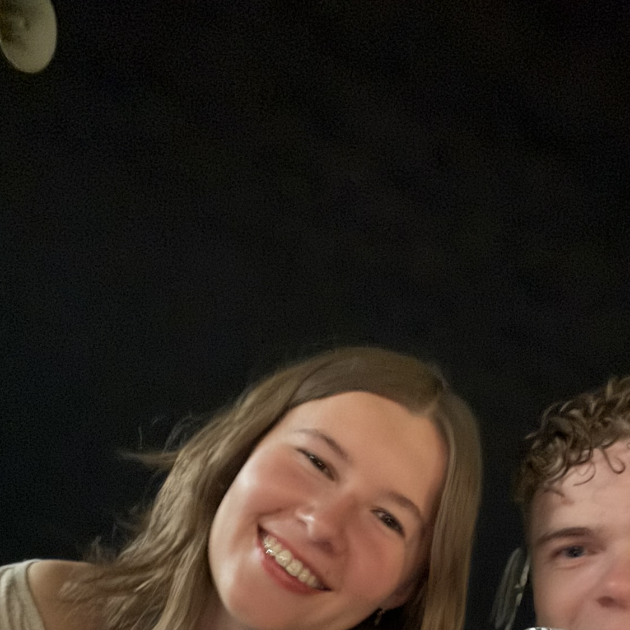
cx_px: 414
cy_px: 569
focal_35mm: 37
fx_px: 762
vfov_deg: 41.3
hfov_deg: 44.4
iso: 1250
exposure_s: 1/8
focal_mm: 2.69
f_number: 1.9
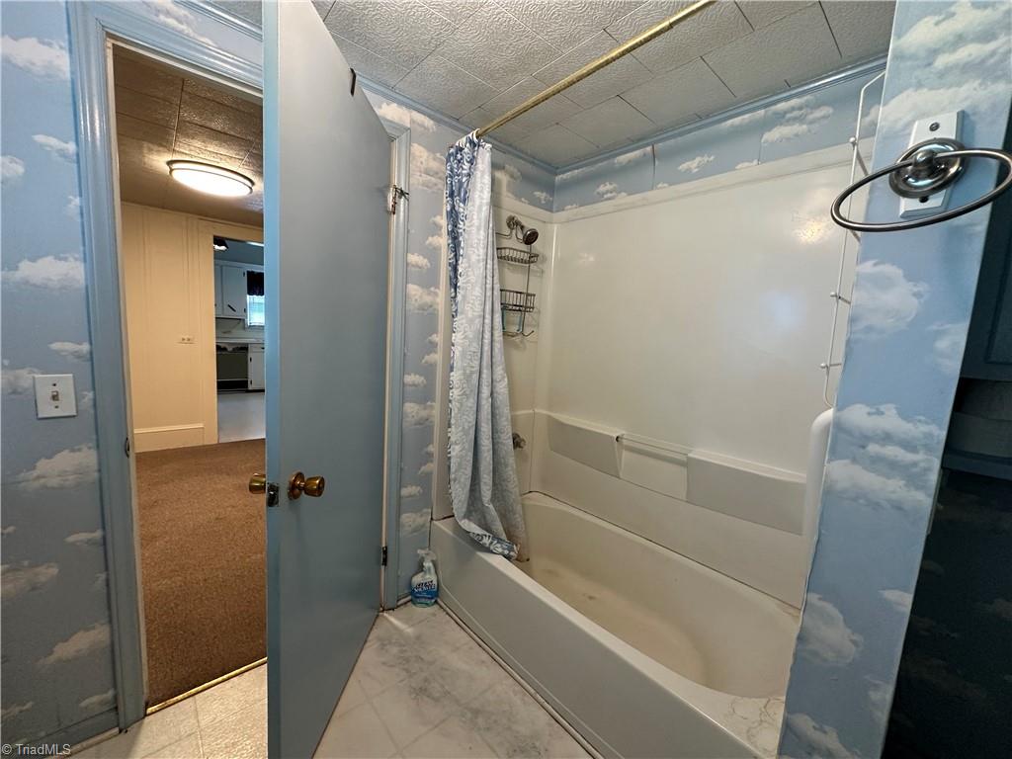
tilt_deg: -6.2
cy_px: 380
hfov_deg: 102.1
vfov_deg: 85.7
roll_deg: -3.5
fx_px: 409
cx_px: 506
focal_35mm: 14
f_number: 2.2
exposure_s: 1/60
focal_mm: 2.22
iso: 200
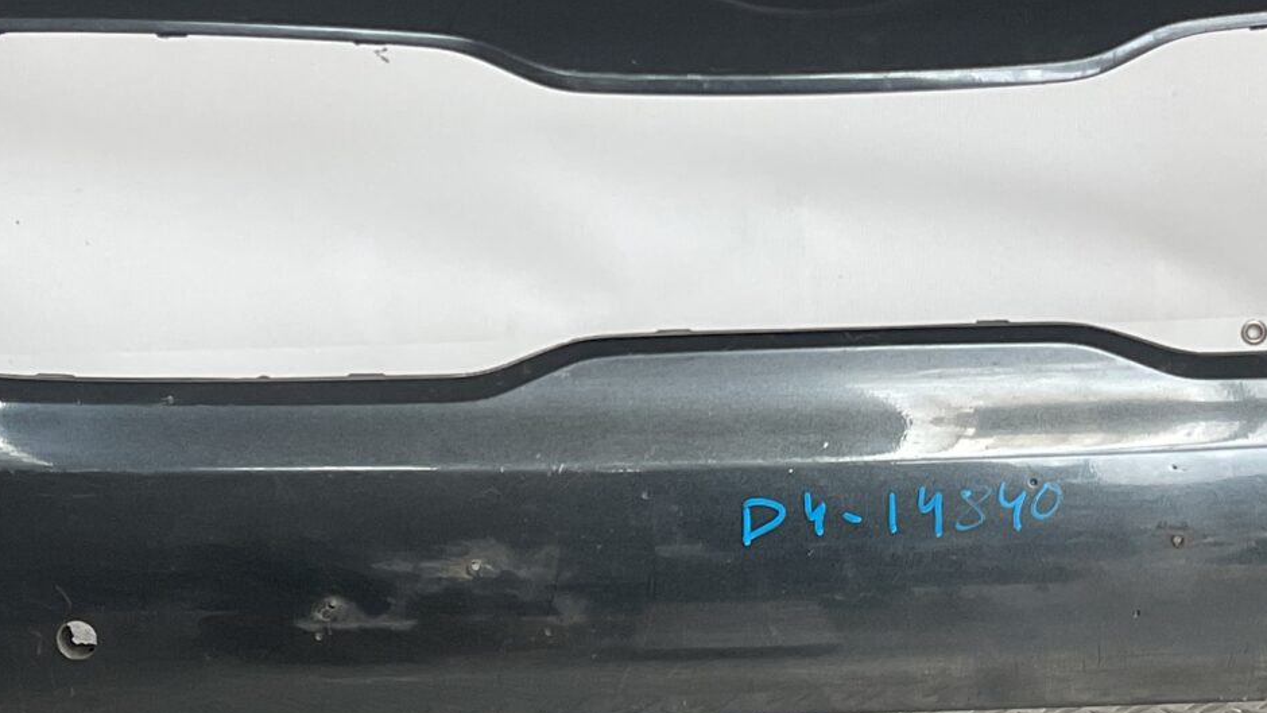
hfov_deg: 24.7
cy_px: 128
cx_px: 806
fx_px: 2890
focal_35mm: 86
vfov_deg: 14.0
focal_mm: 3
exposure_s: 1/120
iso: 25
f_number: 1.8
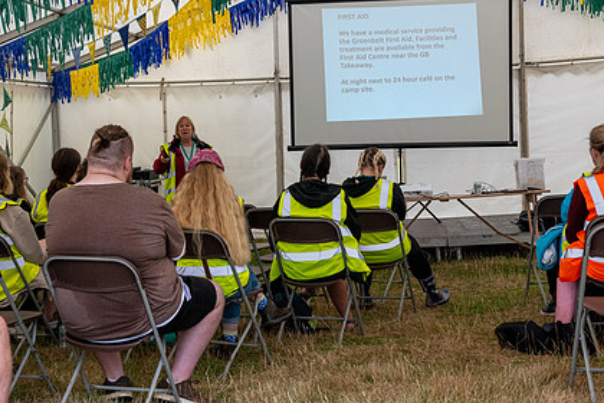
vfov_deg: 19.7
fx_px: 1158
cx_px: 236
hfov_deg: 29.2
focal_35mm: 69
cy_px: 173
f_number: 10
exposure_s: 1/160
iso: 1000
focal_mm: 50
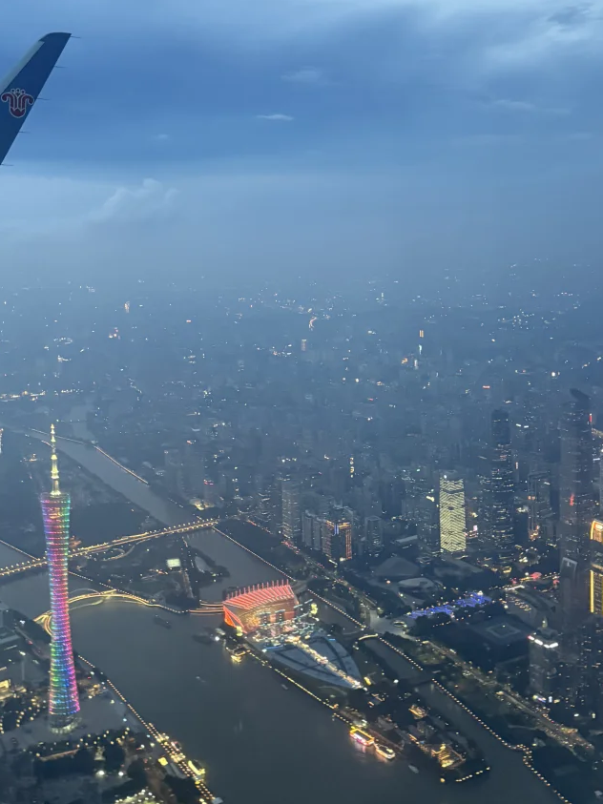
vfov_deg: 45.5
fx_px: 953
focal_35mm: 41
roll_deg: +1.1
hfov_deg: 35.1
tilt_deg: -5.4
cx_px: 290
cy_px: 317
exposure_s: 1/41
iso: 800
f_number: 1.78
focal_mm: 6.76
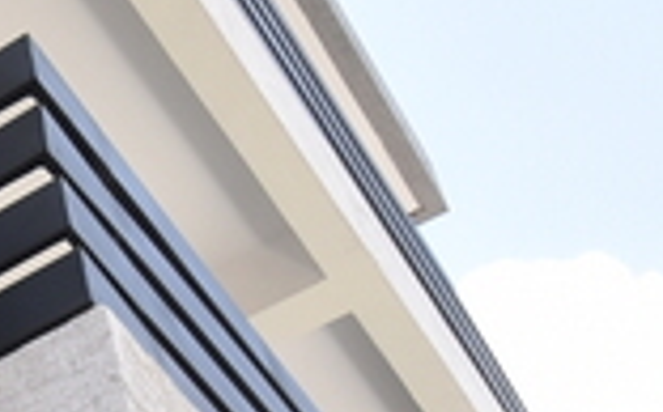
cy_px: 567
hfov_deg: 20.1
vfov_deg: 13.4
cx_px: -255
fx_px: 1675
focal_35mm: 93
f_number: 8
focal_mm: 11
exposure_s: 1/320
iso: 500
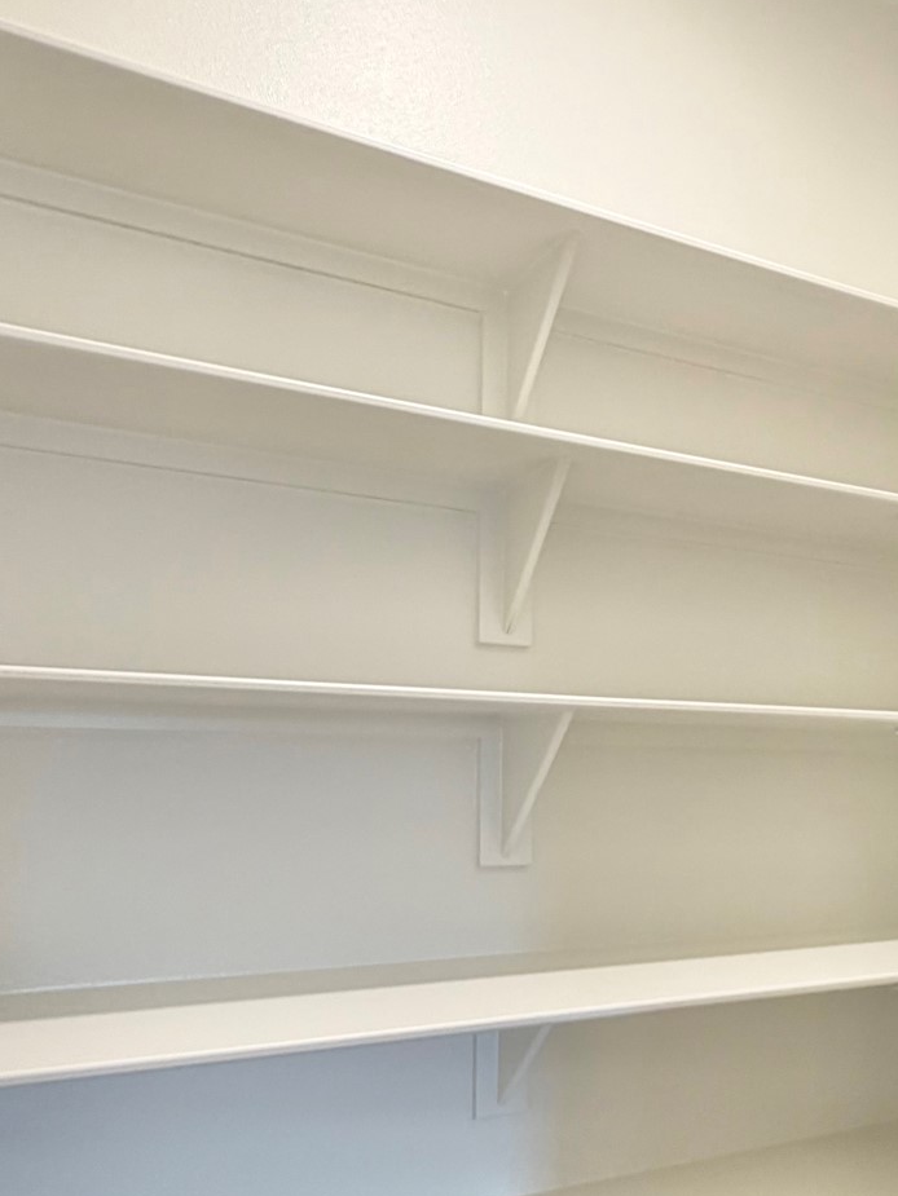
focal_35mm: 31
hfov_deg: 44.3
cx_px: 642
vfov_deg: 56.8
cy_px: 820
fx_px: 1072
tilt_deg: -1.3
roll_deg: -1.0
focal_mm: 2.22
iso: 160
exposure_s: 1/60
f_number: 2.2
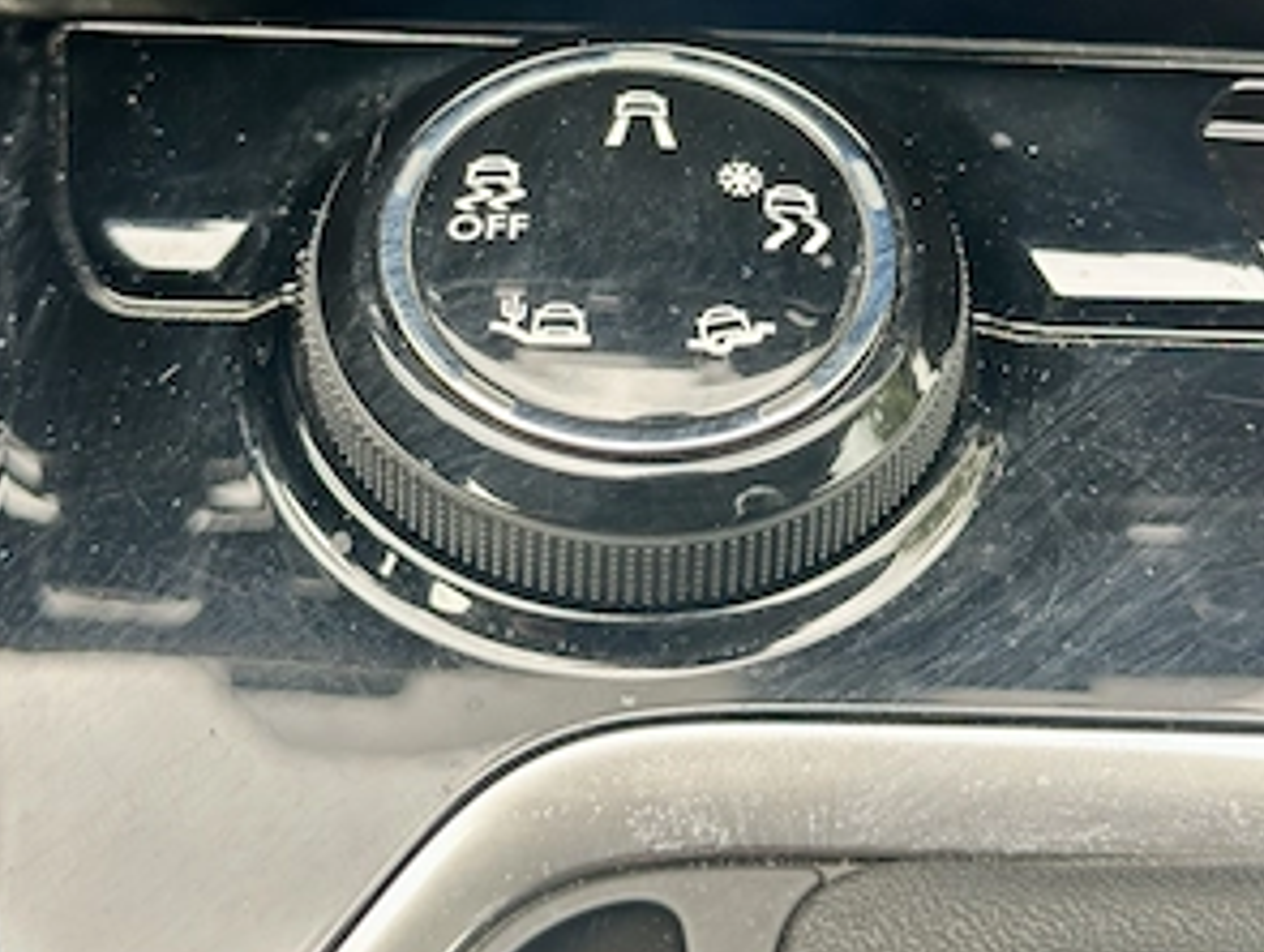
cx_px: 626
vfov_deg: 22.3
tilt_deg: -47.1
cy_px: 193
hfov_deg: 29.8
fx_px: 2376
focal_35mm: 65
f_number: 1.78
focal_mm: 6.86
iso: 100
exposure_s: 1/60
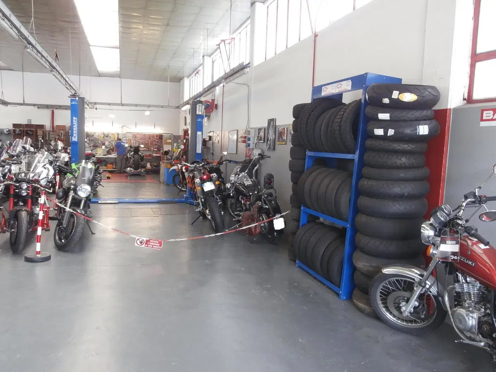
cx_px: 248
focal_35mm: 30
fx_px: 430
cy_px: 186
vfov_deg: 46.8
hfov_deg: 60.0
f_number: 3.5
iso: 100
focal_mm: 5.36
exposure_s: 1/10
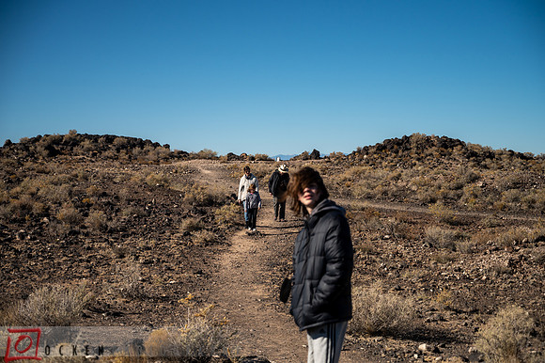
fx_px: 979
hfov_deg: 31.1
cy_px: 182
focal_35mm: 65
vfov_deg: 21.0
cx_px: 272
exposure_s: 1/5000
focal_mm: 64
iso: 200
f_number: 4
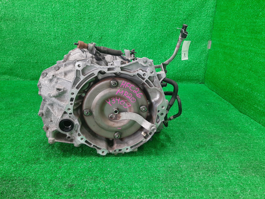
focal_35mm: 26
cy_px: 100
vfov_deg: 53.1
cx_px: 132
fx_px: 199
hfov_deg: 67.3
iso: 124
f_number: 1.7
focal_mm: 3.93
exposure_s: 1/50
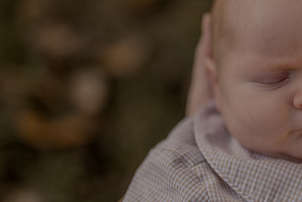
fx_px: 739
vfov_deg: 15.6
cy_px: 104
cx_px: 257
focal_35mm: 88
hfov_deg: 22.7
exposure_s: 1/640
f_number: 1.8
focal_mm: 50
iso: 160
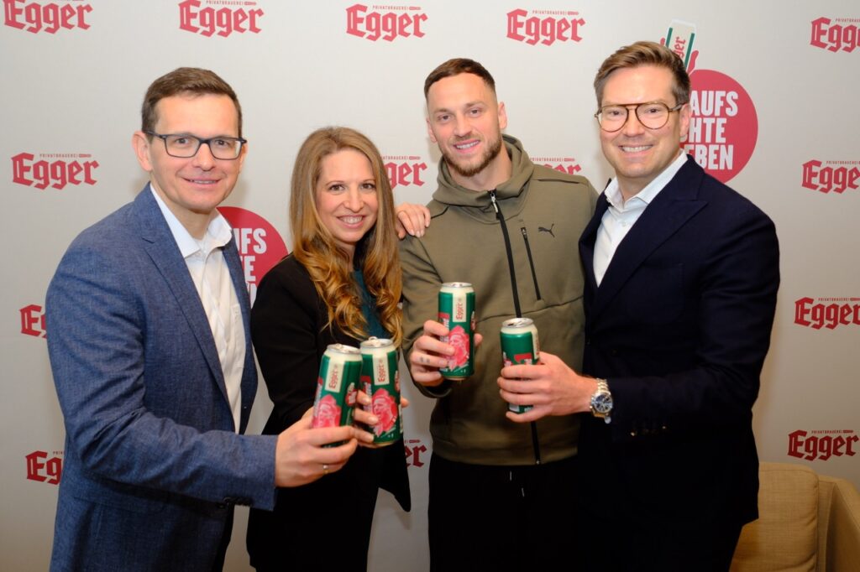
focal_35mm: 35
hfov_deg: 54.4
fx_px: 836
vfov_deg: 37.8
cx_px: 430
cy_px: 286
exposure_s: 1/250
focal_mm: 23
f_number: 3.2
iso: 500
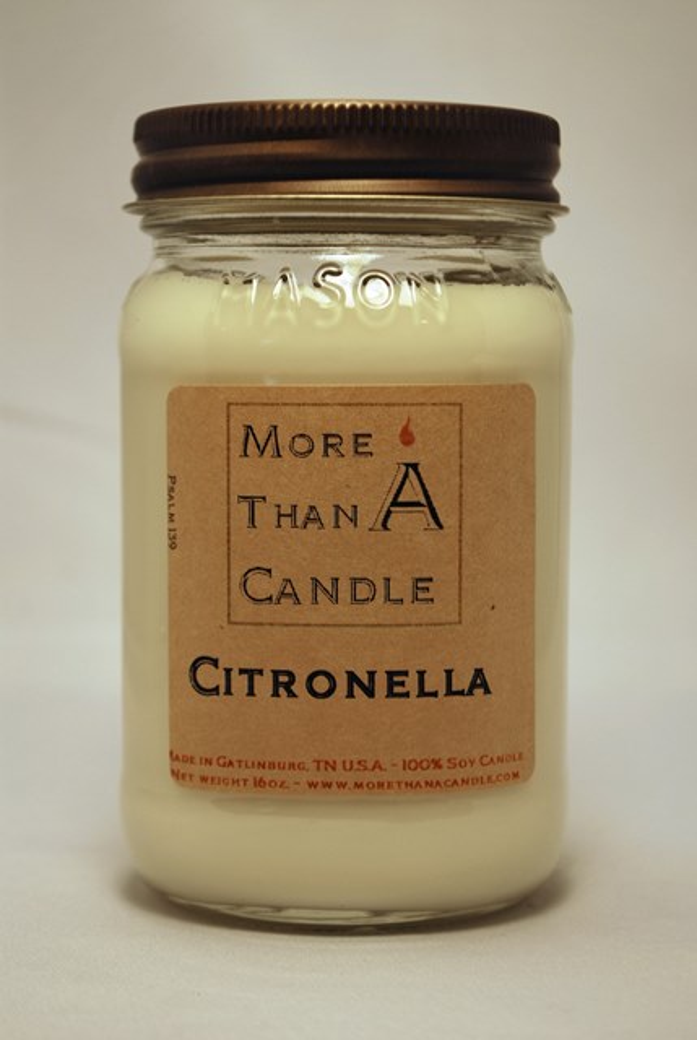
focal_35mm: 82
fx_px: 2387
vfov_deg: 24.6
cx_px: 348
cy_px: 520
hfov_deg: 16.6
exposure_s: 1/125
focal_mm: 55
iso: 180
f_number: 5.6
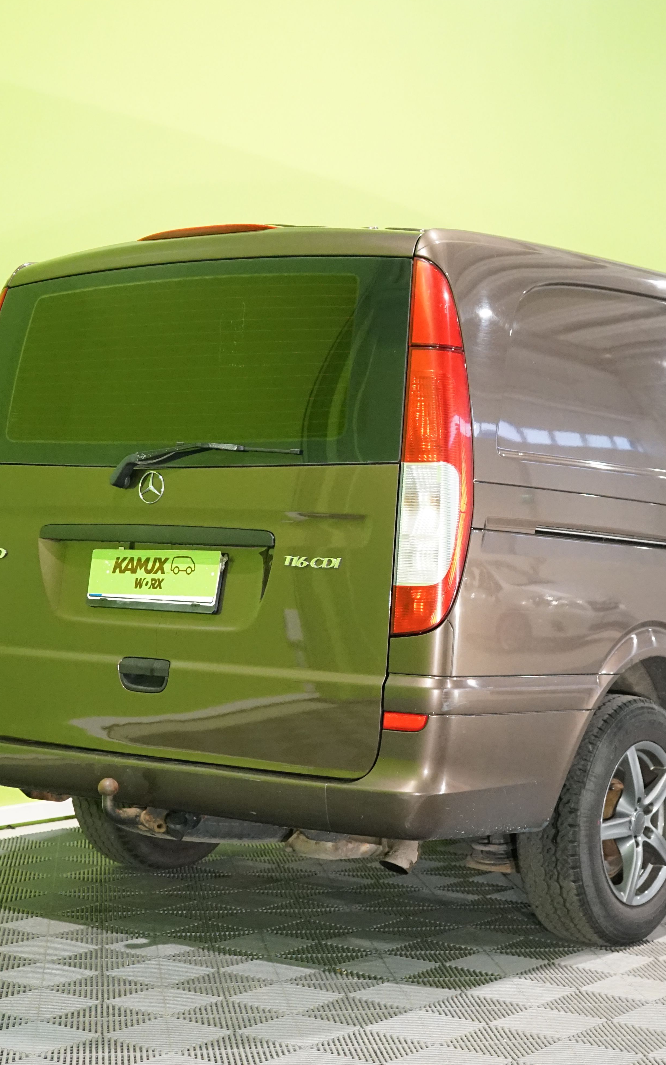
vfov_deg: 33.0
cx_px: 462
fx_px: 1800
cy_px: 528
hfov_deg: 20.9
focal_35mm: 62
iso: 4000
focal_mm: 40
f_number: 4
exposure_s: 1/125
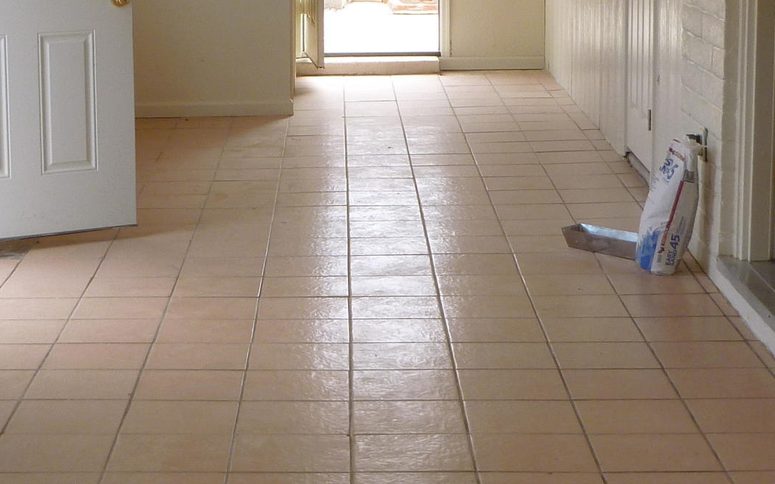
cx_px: 328
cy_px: 96
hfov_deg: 24.6
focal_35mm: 84
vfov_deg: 15.4
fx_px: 1774
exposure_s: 1/100
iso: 100
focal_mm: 5
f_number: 3.3
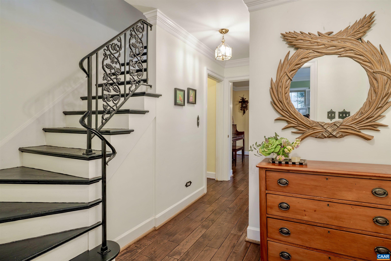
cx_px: 196
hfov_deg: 86.0
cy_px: 130
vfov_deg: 63.7
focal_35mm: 19
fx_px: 210
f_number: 8
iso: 2000
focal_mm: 19.3
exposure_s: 1/20
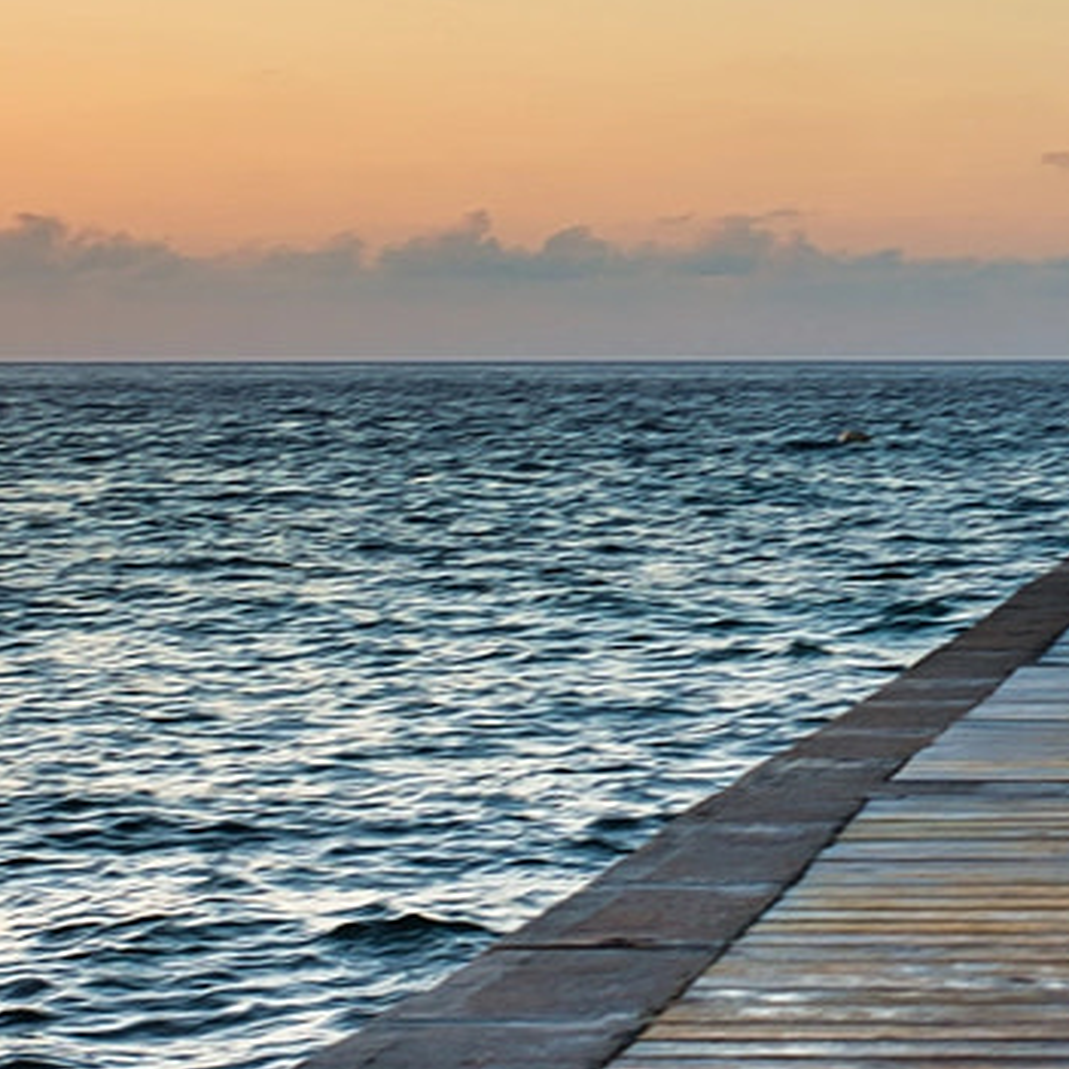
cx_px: 1358
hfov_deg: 11.0
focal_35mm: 155
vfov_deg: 11.3
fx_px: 5415
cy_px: 431
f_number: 8
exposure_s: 1/30
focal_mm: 40
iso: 64
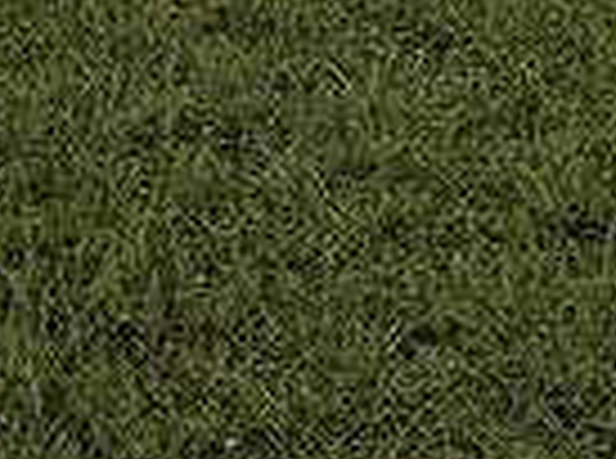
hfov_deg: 16.5
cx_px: 1012
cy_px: -698
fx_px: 1864
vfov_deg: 11.3
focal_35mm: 105
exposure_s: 1/3289
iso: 50
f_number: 2.2
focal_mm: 2.22
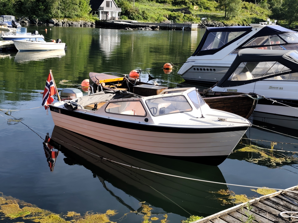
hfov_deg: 41.2
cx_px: 149
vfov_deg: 31.5
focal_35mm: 46
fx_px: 396
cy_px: 112
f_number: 1.65
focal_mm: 6.19
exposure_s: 1/449
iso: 50
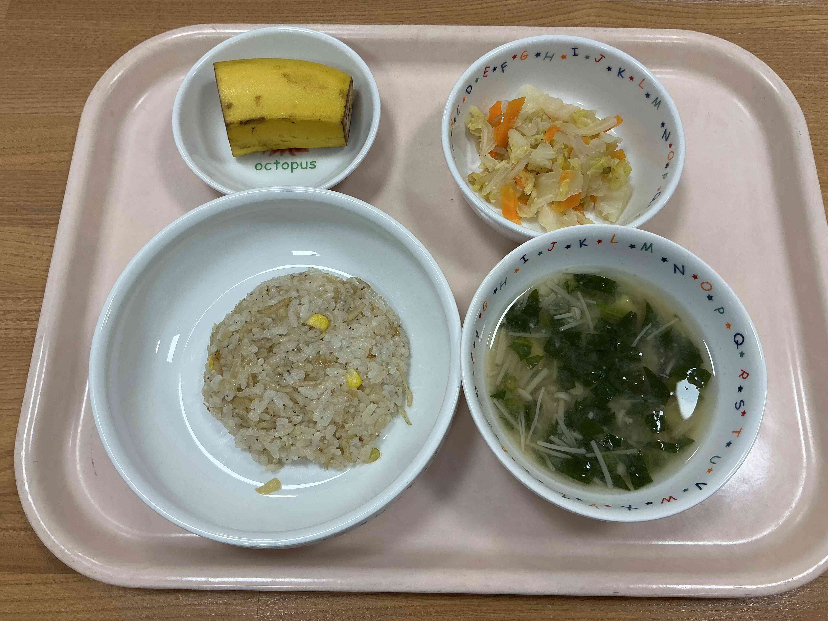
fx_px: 694
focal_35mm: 29
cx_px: 414
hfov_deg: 61.7
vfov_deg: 48.2
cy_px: 310
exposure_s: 1/120
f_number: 1.8
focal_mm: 3
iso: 32
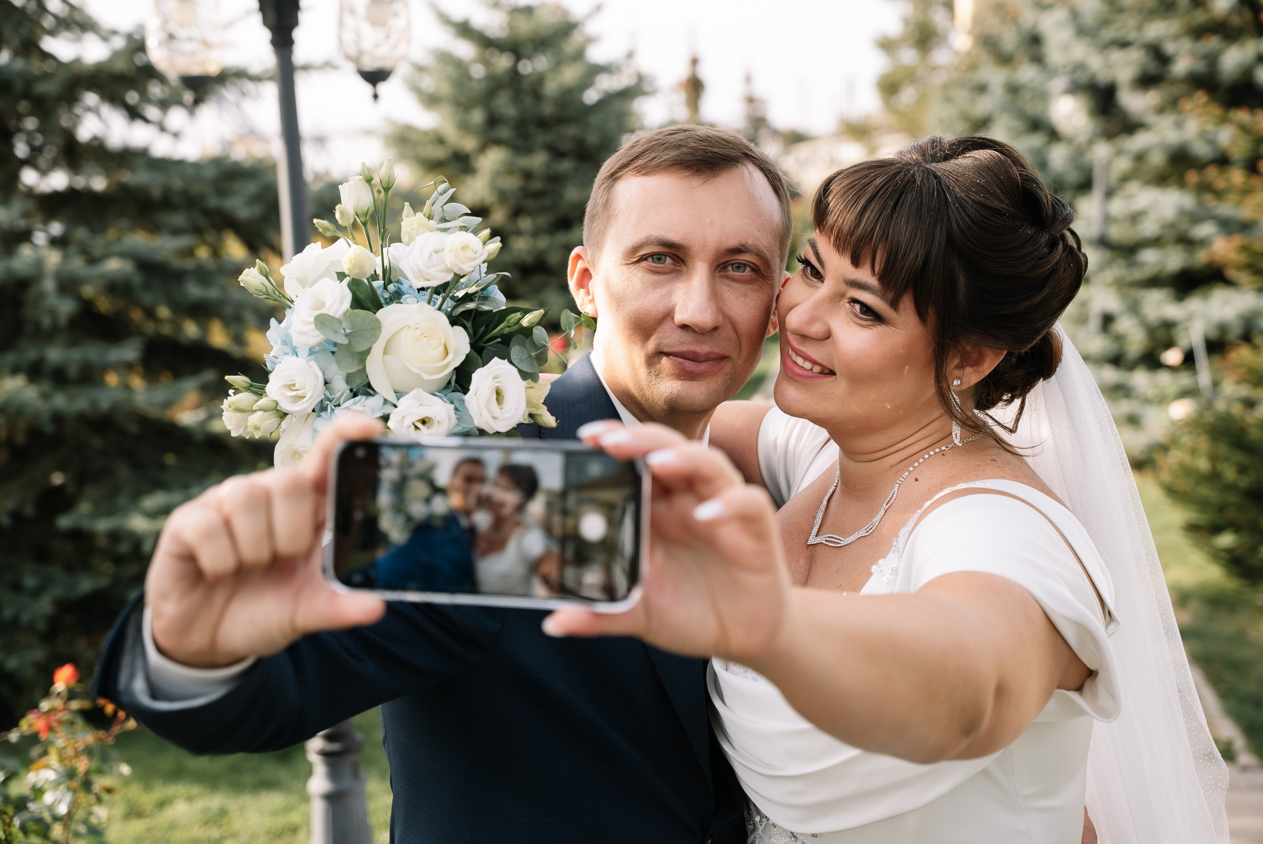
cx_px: 632
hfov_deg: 39.9
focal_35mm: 50
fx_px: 1738
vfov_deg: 27.3
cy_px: 422
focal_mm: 49.5
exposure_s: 1/800
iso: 500
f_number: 4
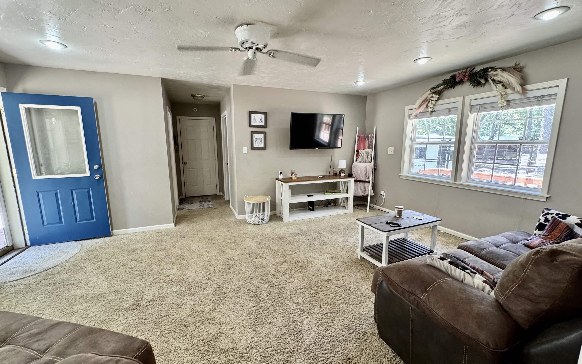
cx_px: 290
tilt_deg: -11.0
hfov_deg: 101.5
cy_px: 183
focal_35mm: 15
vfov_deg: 74.8
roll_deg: +0.1
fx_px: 238
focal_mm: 2.22
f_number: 2.2
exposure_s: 1/60
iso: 250
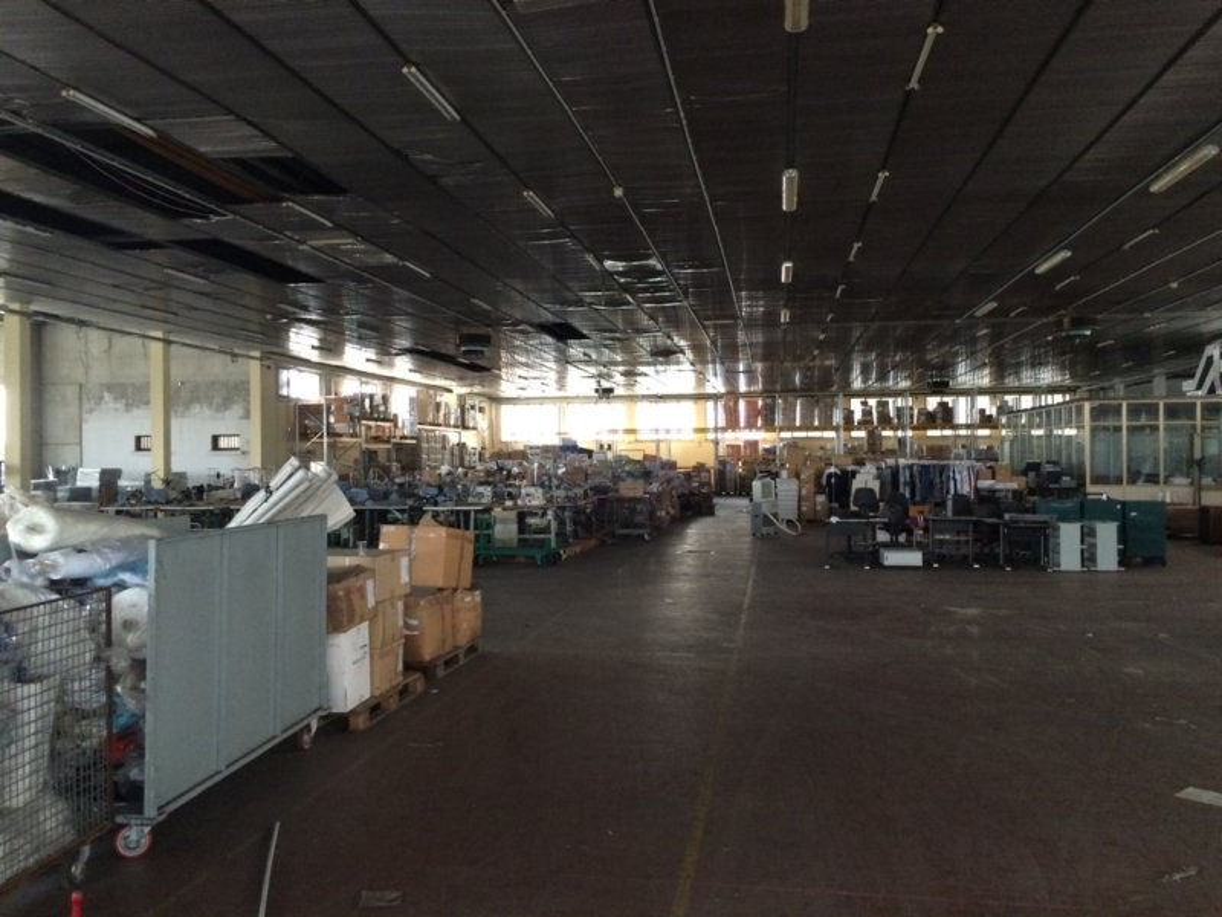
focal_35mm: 29
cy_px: 458
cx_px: 611
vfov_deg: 48.2
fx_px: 1024
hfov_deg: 61.7
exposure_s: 1/30
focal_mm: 4.15
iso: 320
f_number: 2.2
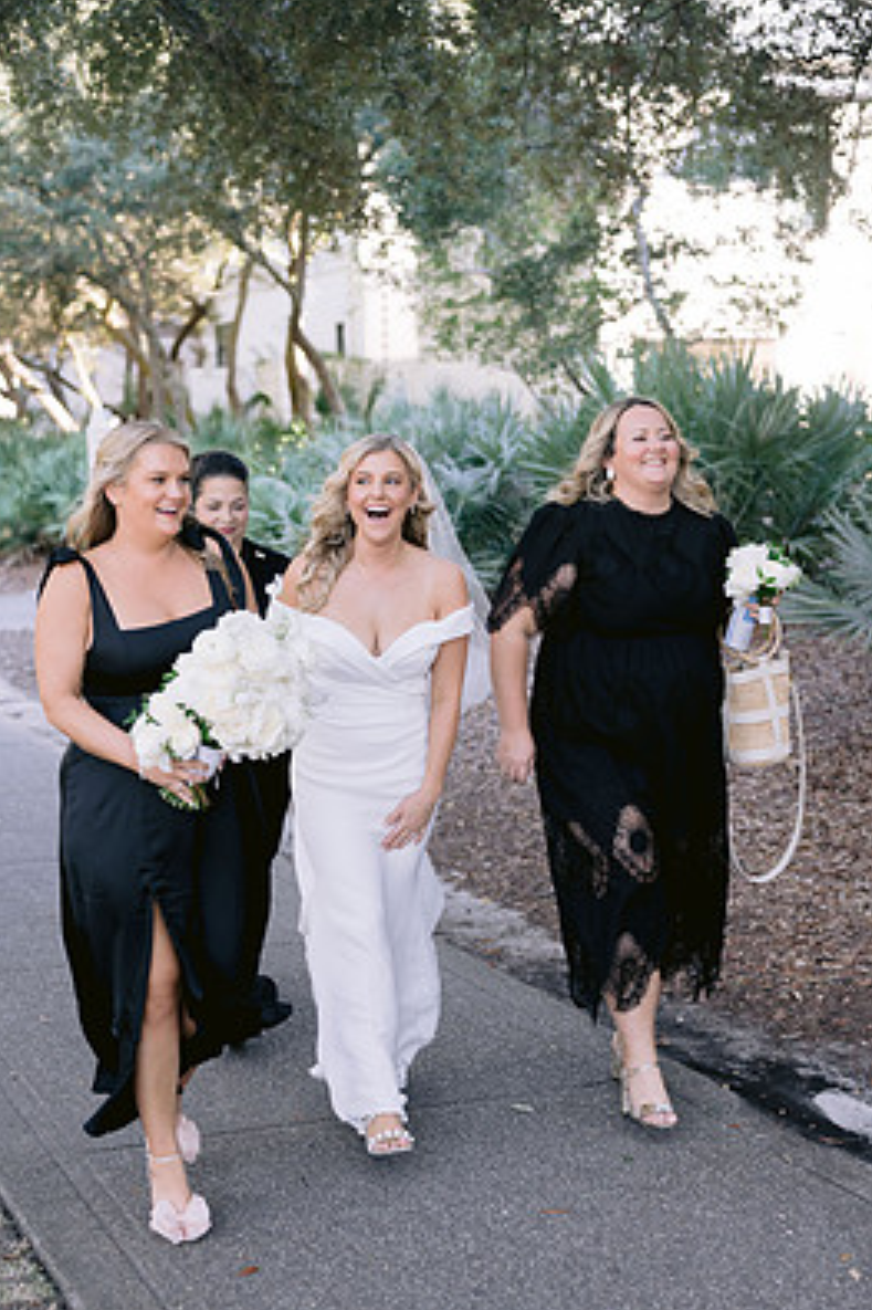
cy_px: 673
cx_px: 414
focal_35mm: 57
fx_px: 2073
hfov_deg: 23.8
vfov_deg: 35.1
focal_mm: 50
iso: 400
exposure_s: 1/320
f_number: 2.8
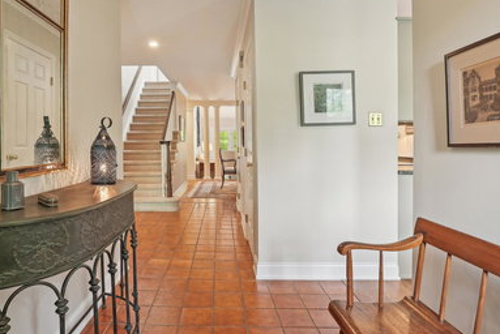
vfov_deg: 61.7
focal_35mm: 20
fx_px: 278
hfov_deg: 83.4
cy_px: 140
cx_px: 215
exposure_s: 1/5
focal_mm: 16
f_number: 9
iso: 400
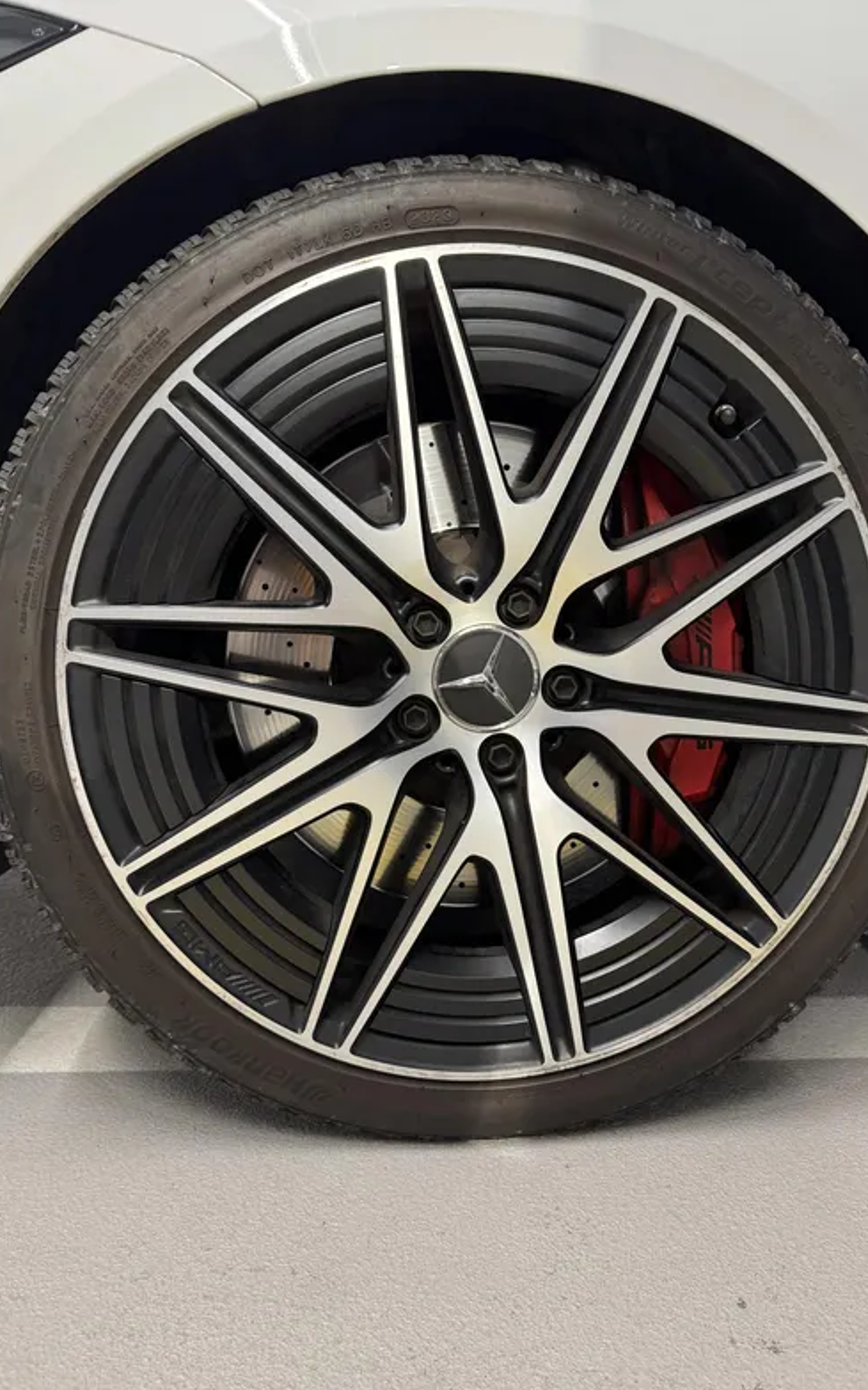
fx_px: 985
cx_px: 479
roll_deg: -1.7
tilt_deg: -9.0
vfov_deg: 70.4
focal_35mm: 26
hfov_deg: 47.5
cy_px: 708
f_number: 1.78
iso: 250
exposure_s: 1/50
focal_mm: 6.76
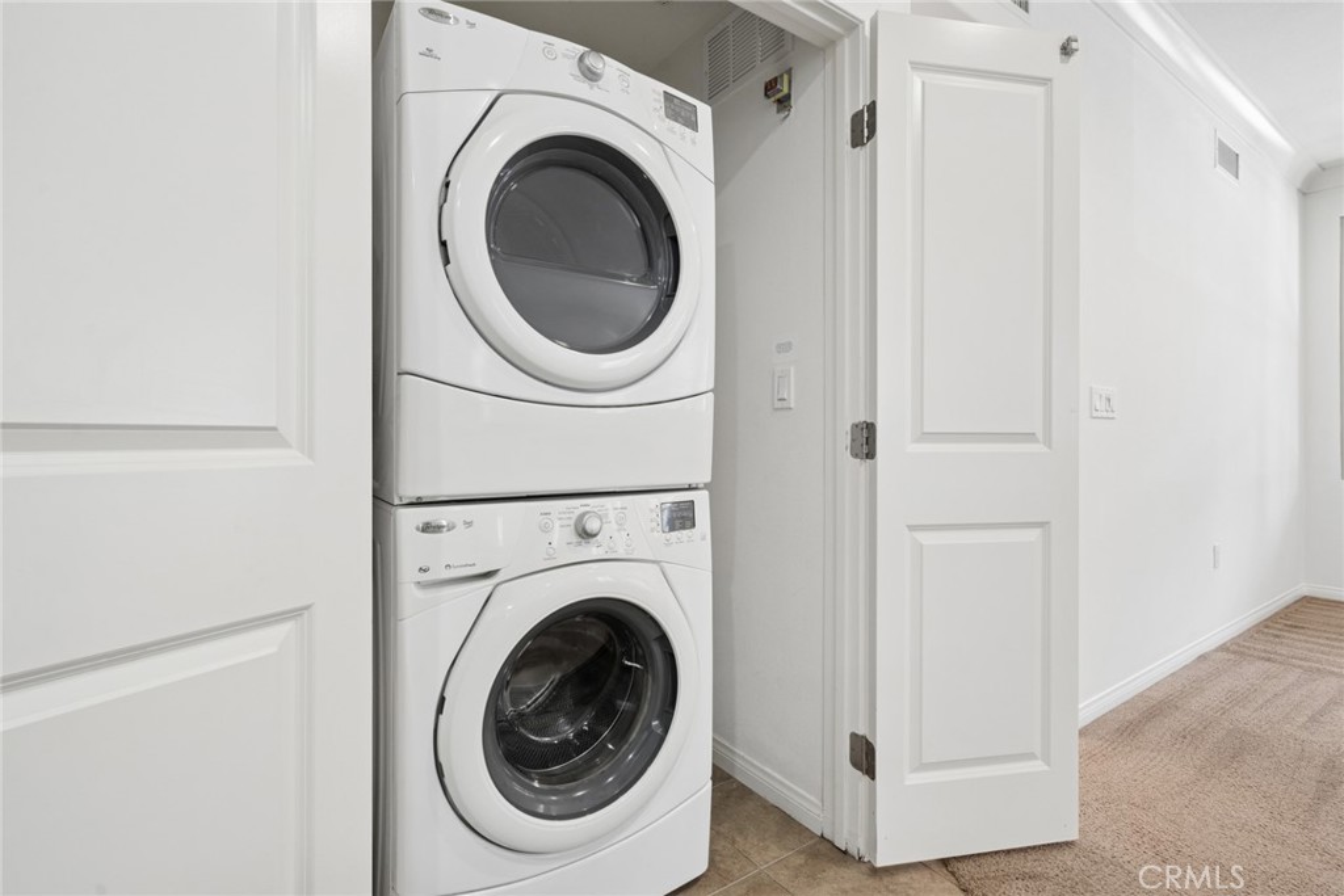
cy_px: 448
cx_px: 672
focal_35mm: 16
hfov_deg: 96.7
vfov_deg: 73.8
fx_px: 597
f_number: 8
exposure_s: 1/6
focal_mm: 16
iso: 400
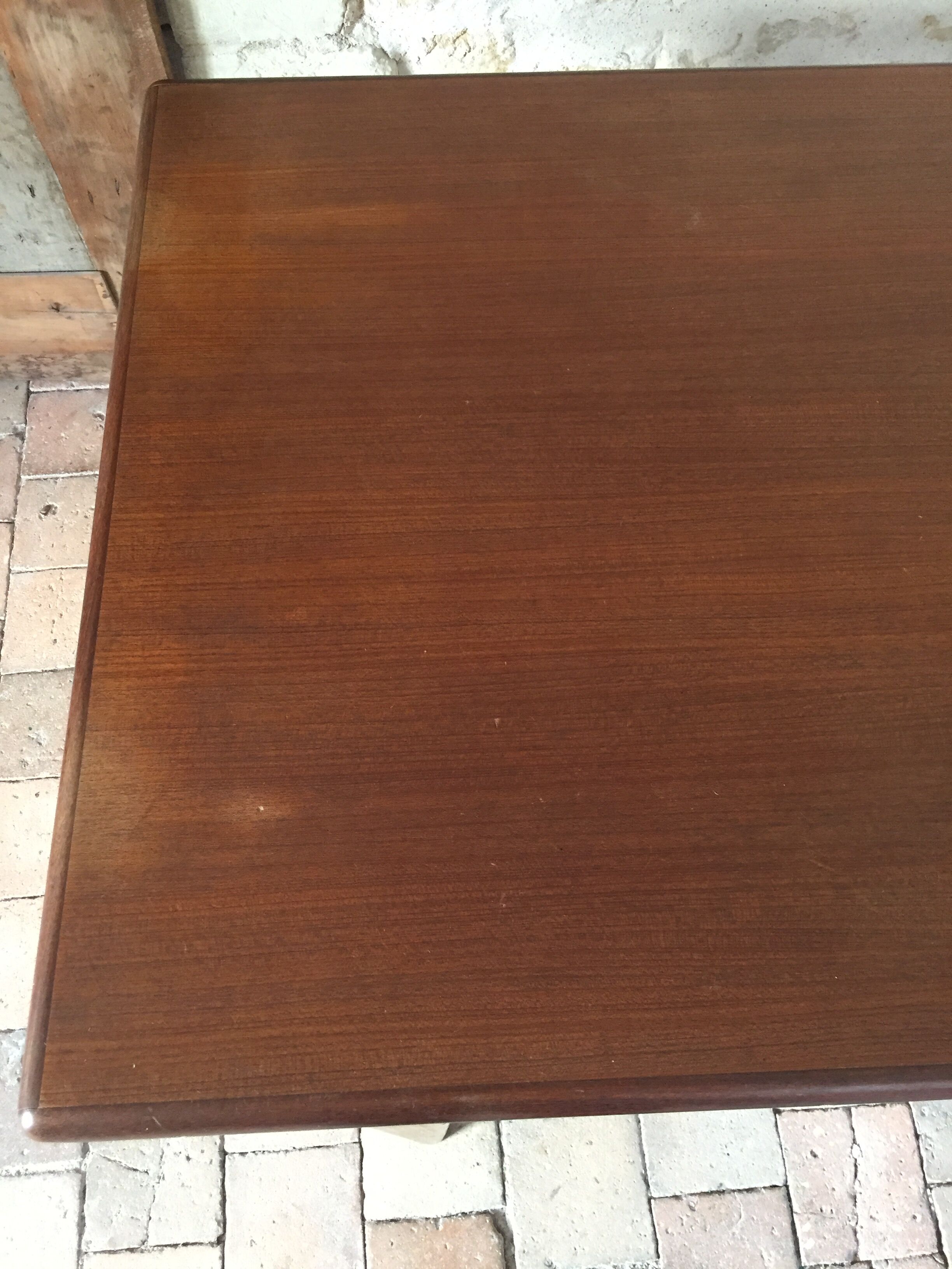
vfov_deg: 61.7
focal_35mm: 29
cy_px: 634
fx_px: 1063
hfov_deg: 48.2
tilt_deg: -64.5
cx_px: 476
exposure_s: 1/20
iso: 250
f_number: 2.2
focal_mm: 4.15
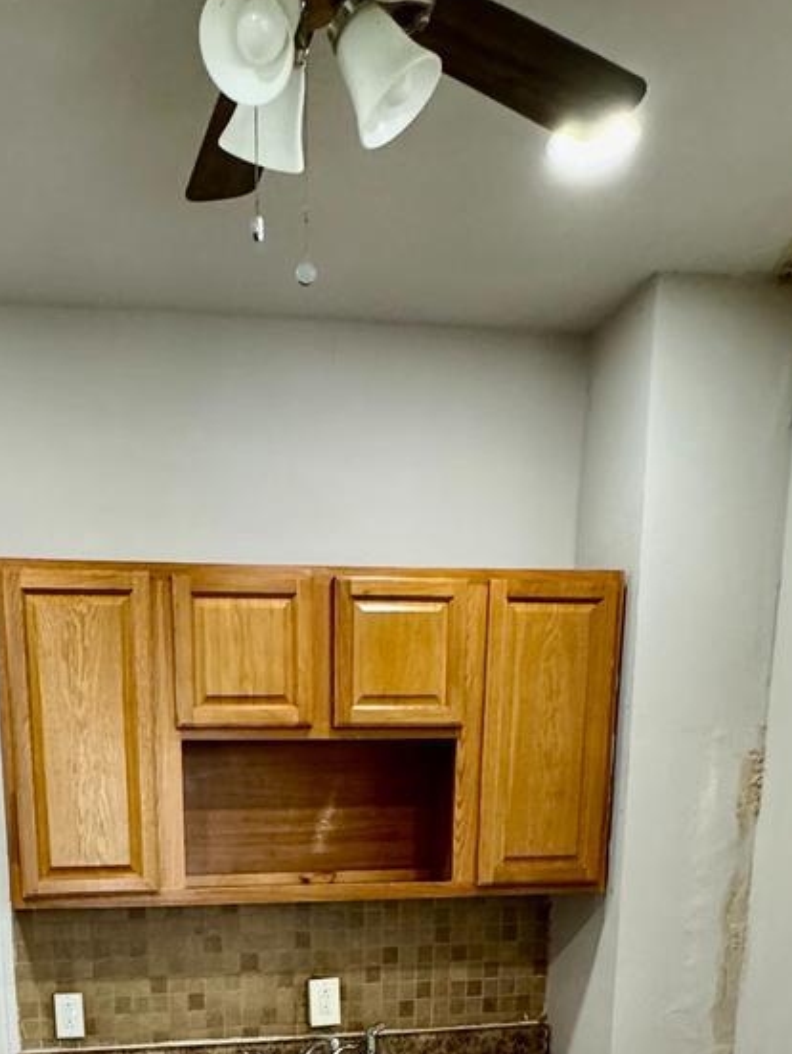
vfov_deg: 38.8
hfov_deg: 36.1
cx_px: 207
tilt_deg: -15.4
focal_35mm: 39
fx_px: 1188
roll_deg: +1.5
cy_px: 1176
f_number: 2.2
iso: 320
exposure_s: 1/60
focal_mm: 2.22
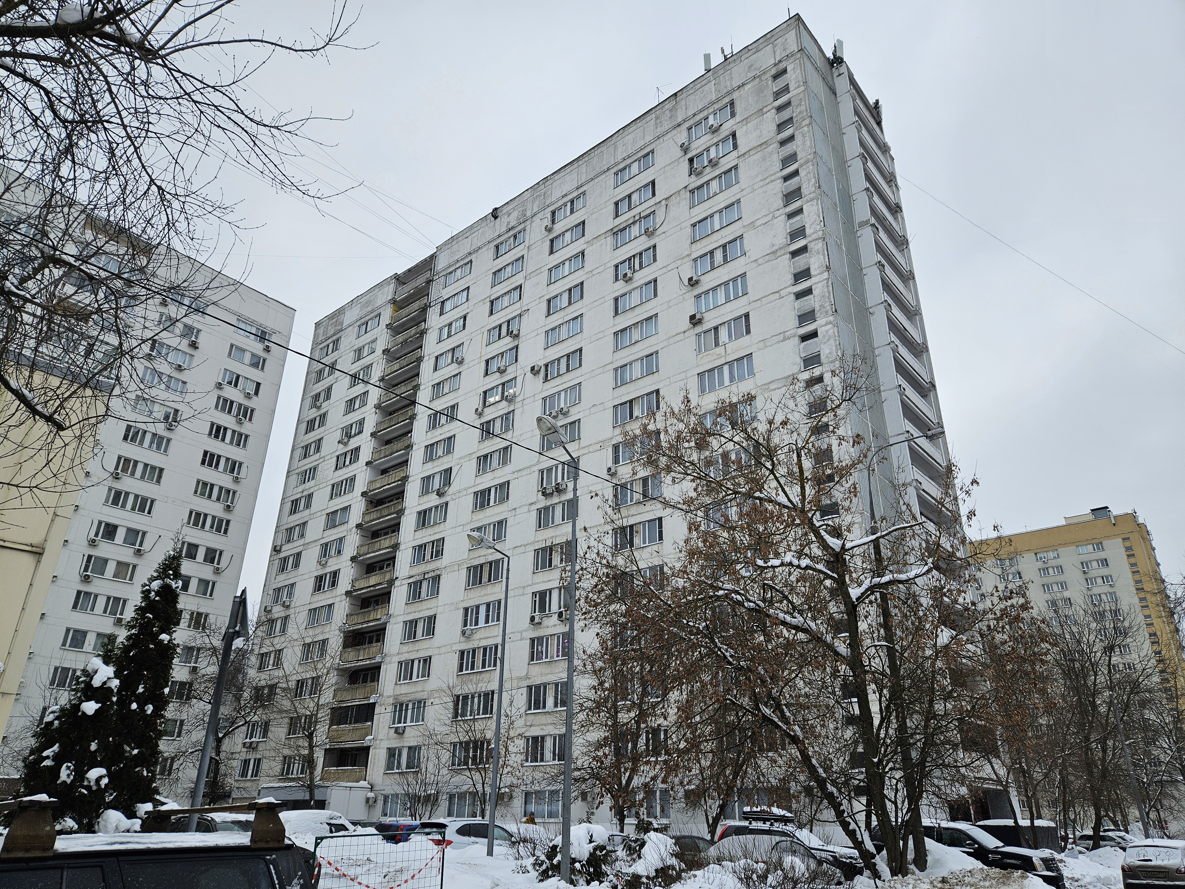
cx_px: 592
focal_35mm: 23
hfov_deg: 73.9
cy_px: 444
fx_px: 787
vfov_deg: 58.9
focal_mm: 5.4
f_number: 1.8
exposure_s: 1/347
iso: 25
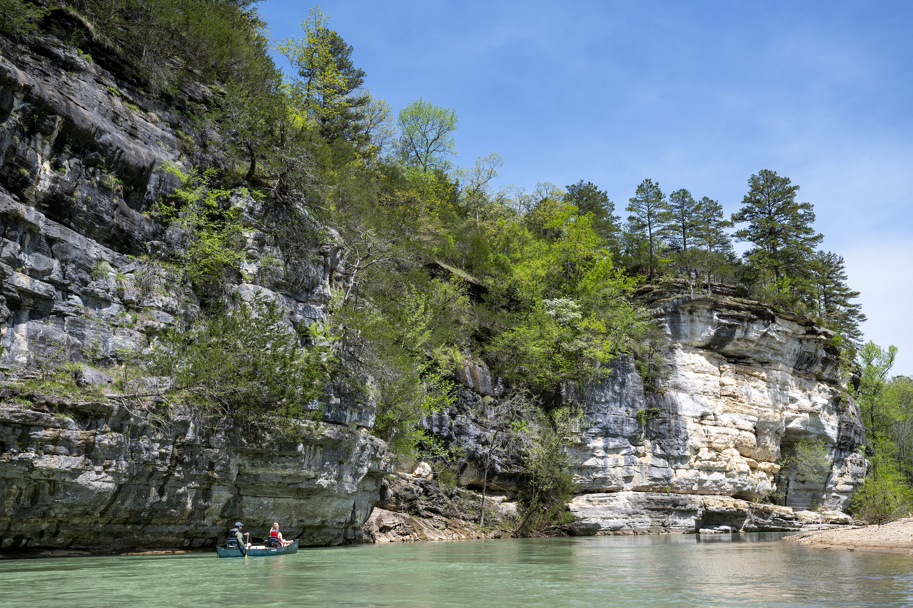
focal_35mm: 34
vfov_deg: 39.4
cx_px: 456
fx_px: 849
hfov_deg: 56.5
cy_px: 304
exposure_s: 1/3200
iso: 500
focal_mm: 33.5
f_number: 5.6
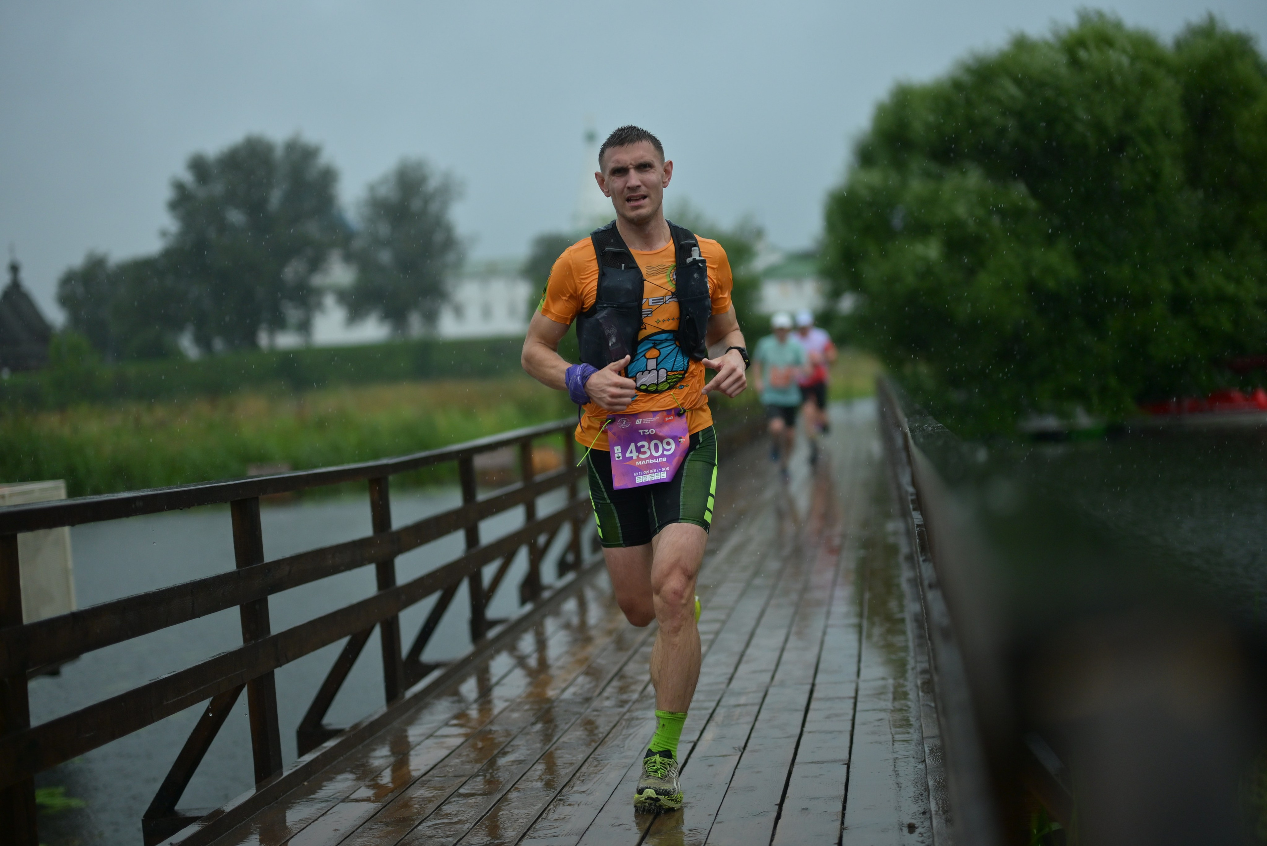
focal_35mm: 50
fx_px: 1760
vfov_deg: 27.0
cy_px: 423
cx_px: 634
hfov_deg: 39.6
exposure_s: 1/1000
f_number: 1.2
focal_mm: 50
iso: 800
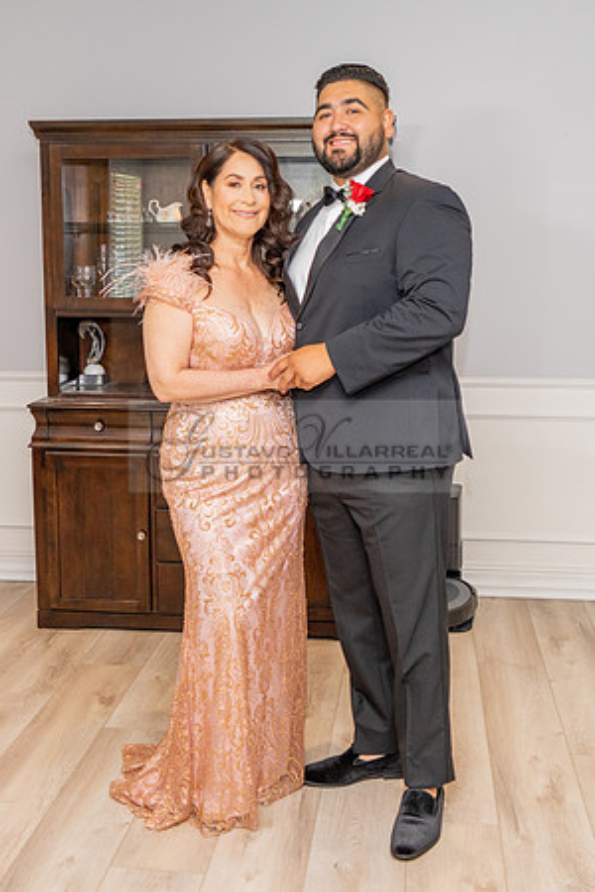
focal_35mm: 41
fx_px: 1025
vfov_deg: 47.0
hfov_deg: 32.4
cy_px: 404
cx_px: 300
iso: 640
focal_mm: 24
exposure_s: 1/160
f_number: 4
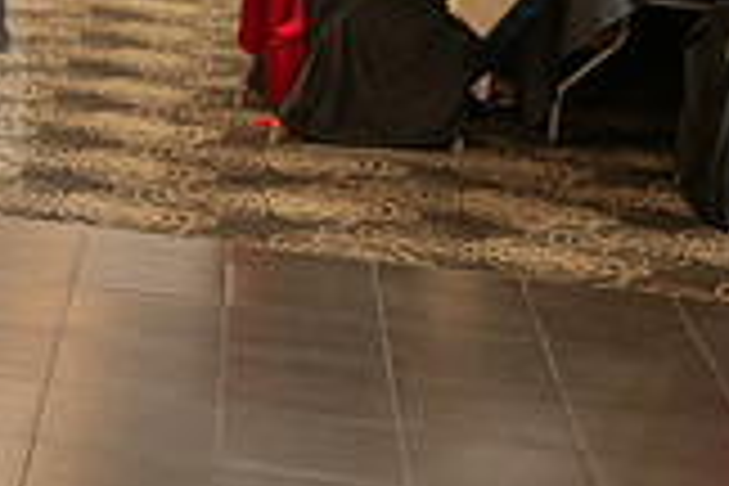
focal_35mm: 122
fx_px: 2470
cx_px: -356
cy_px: 61
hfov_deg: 15.5
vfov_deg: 11.2
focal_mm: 34
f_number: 2.8
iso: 800
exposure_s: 1/125
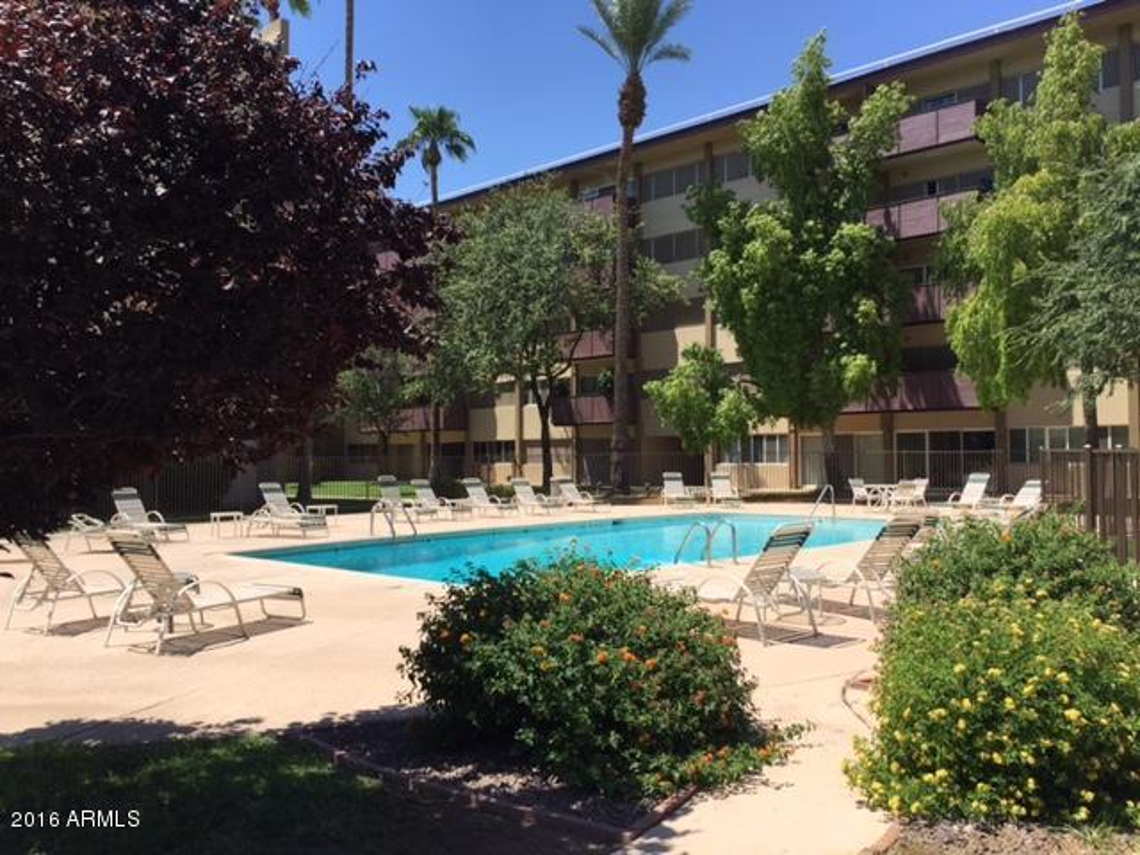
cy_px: 428
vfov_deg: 48.2
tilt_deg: +2.5
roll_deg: -1.3
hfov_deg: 61.7
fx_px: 955
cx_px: 570
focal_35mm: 29
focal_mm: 4.15
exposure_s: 1/2083
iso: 32
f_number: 2.2
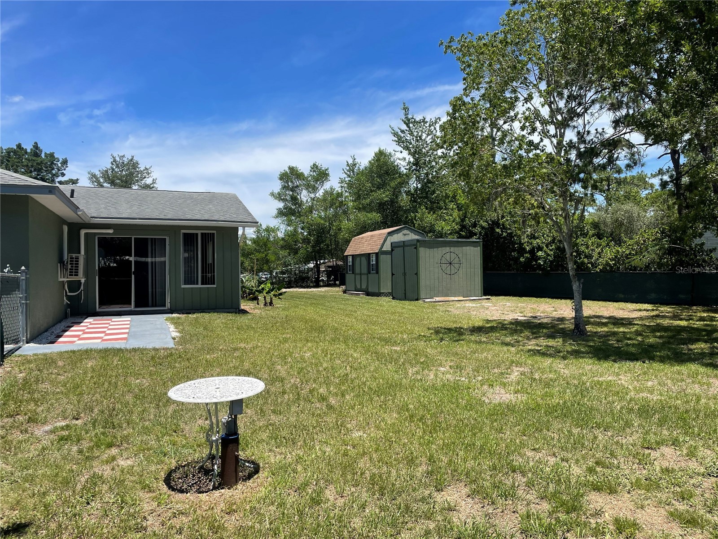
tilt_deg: -0.4
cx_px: 359
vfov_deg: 53.1
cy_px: 270
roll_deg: +0.5
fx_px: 539
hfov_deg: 67.3
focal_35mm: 26
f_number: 1.6
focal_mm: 4.2
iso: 32
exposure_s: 1/2681
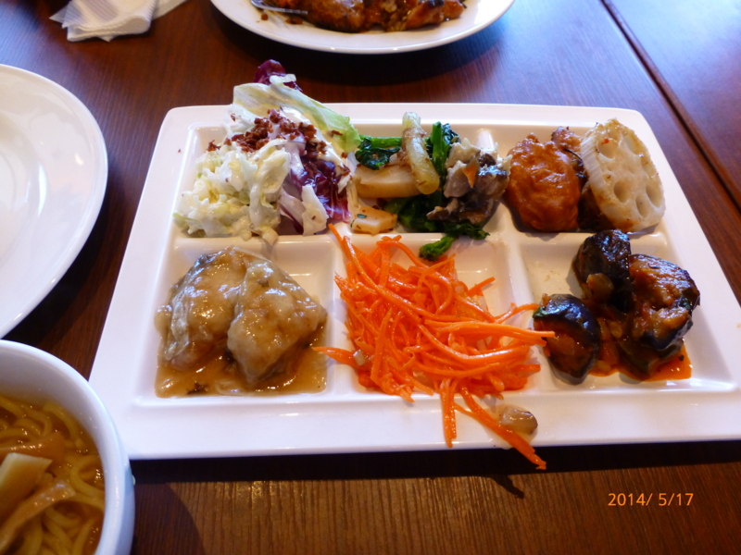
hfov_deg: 71.6
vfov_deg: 56.8
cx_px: 370
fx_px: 514
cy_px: 278
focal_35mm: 24
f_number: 3.3
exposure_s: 1/60
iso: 400
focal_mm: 4.3
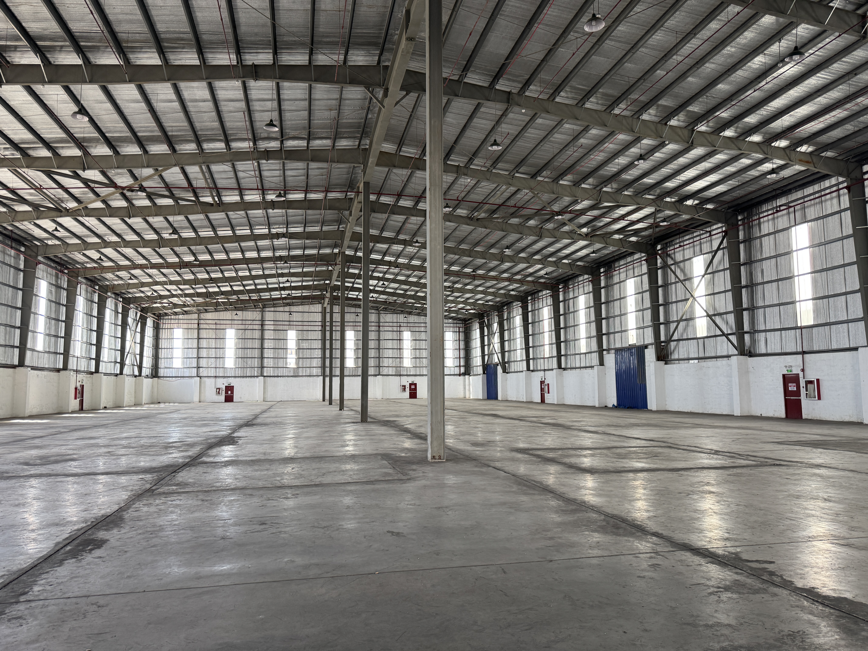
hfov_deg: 71.6
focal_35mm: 24
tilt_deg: +6.4
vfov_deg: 56.8
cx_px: 434
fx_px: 602
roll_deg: +1.1
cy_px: 326
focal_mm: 6.76
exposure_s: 1/121
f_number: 1.78
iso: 160
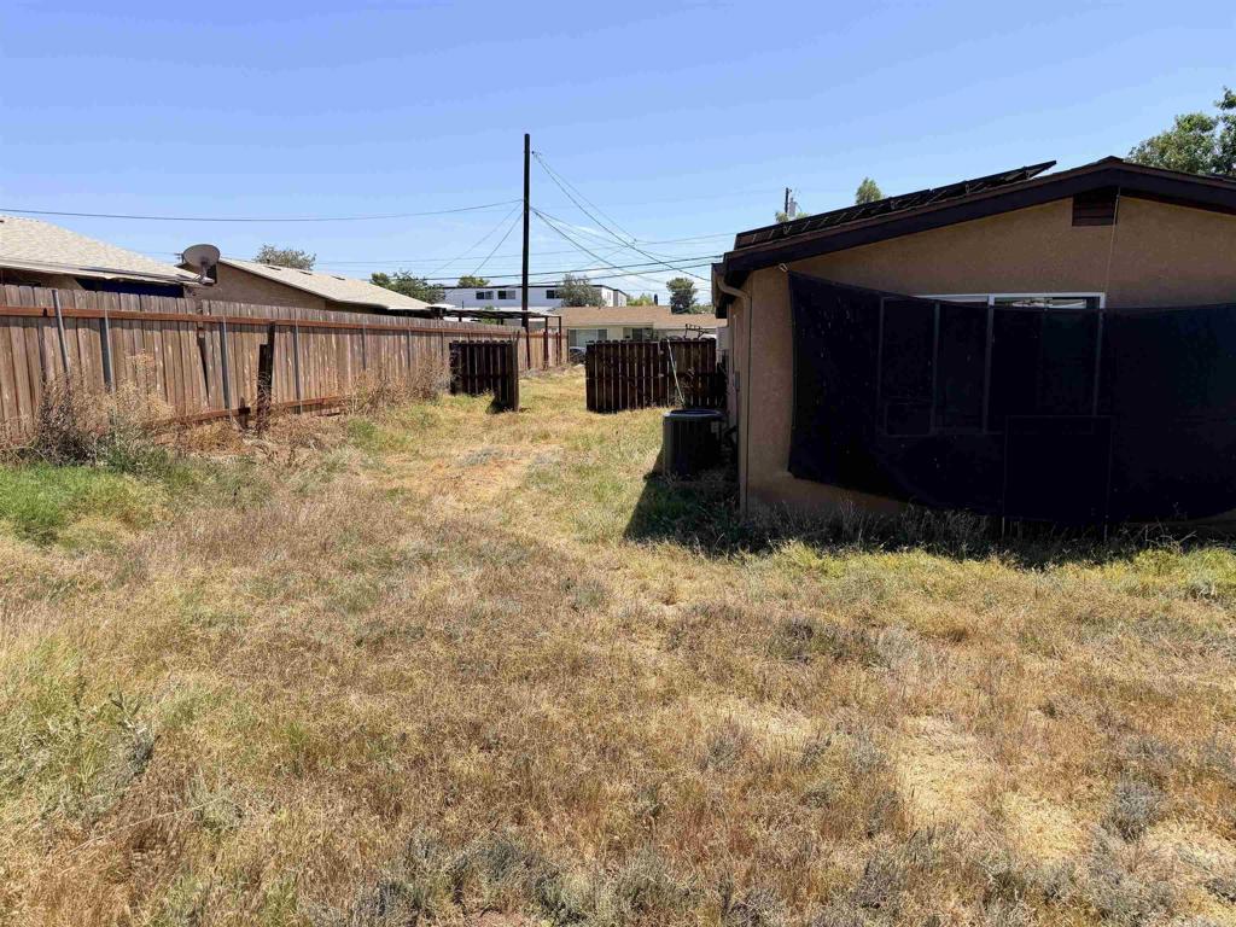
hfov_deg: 71.6
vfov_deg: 56.8
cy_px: 464
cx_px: 618
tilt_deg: -10.9
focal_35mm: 24
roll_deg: +1.4
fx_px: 857
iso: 80
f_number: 1.78
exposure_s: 1/3953
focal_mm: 6.76
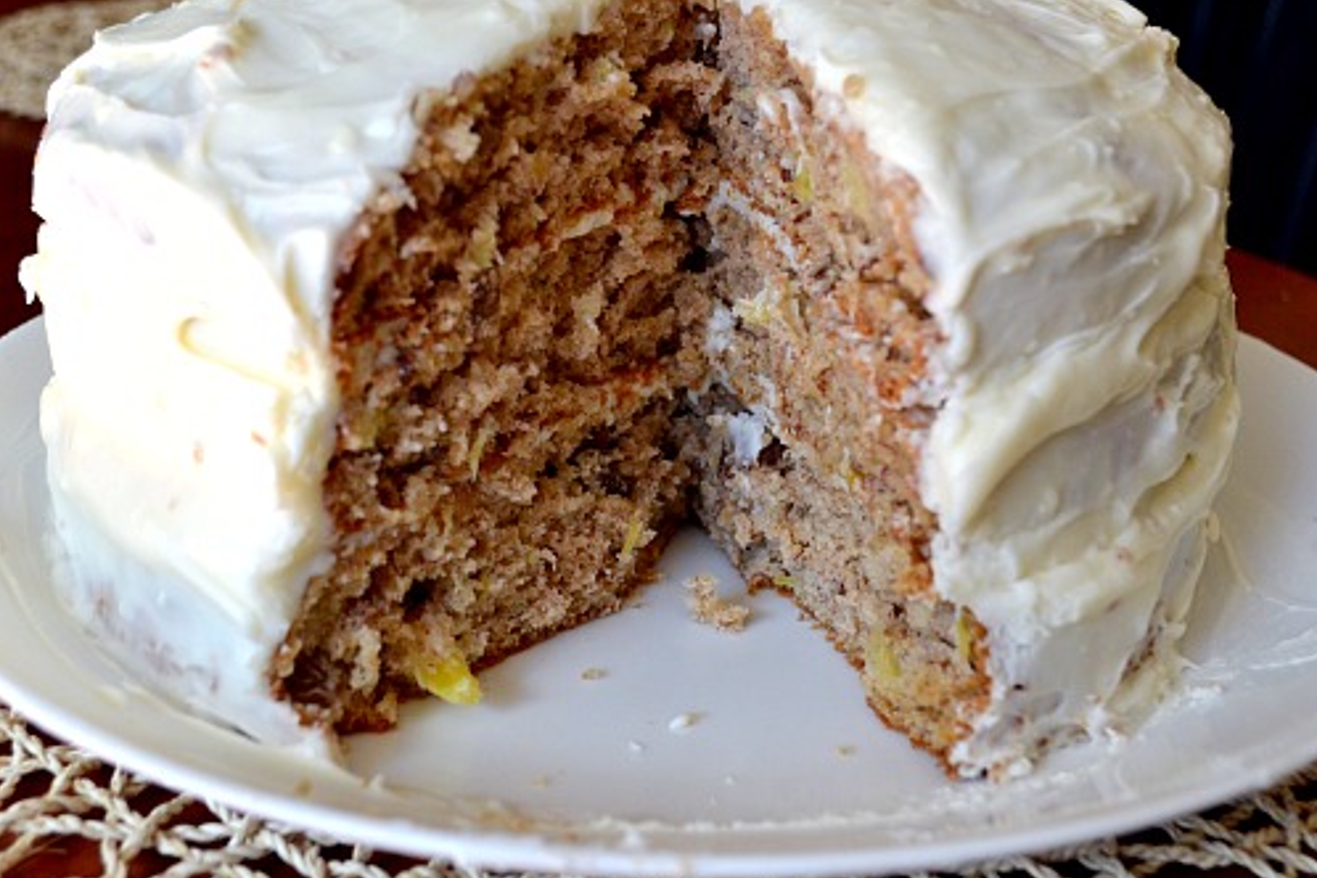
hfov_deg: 41.9
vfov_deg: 28.6
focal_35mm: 47
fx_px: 1719
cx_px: 706
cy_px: 386
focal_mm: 26
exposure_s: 1/80
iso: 400
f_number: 4.5
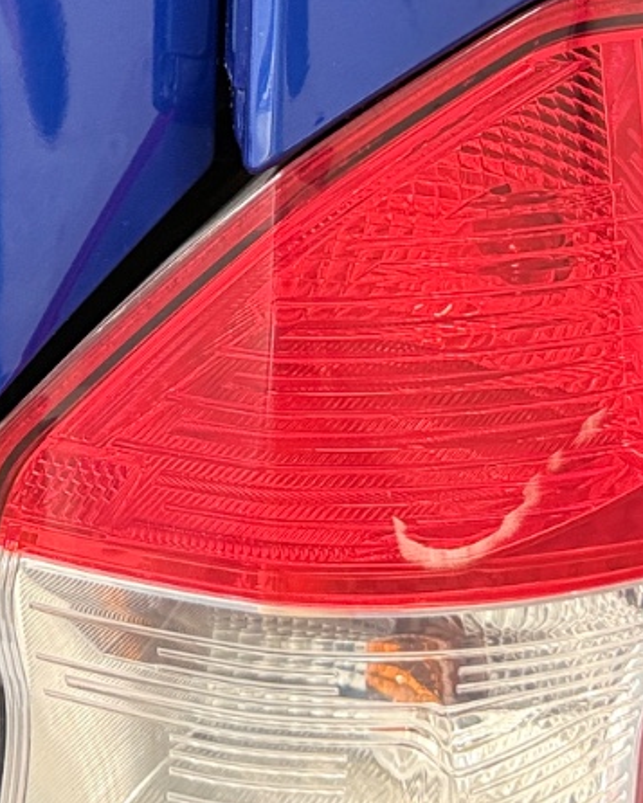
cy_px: -115
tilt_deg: -18.7
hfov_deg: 17.8
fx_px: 1998
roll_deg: +1.0
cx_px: -4
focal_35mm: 84
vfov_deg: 21.4
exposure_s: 1/50
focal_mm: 6.76
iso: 500
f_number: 1.78
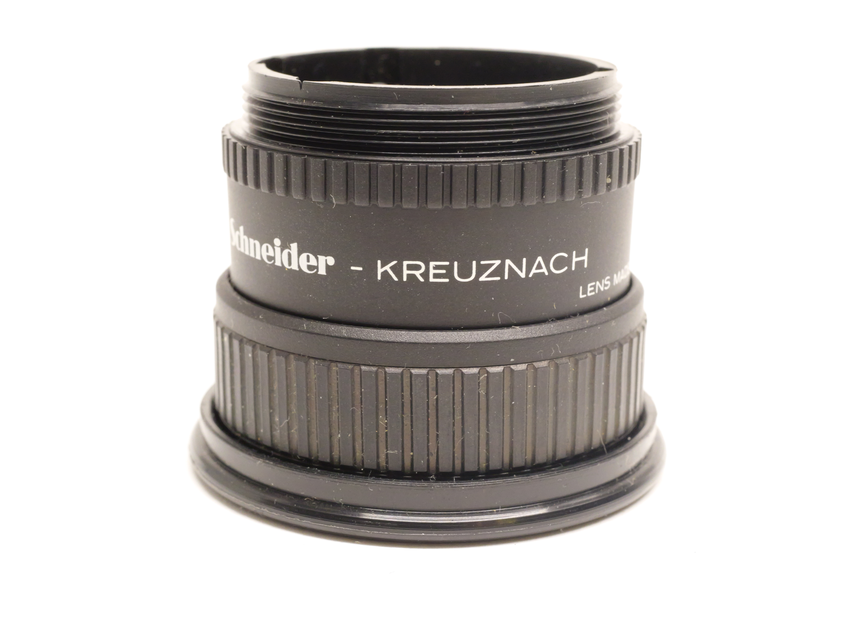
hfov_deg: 32.2
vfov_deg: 24.4
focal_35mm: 60
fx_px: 1458
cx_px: 420
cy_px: 315
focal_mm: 30
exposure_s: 1/40
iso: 3200
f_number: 8
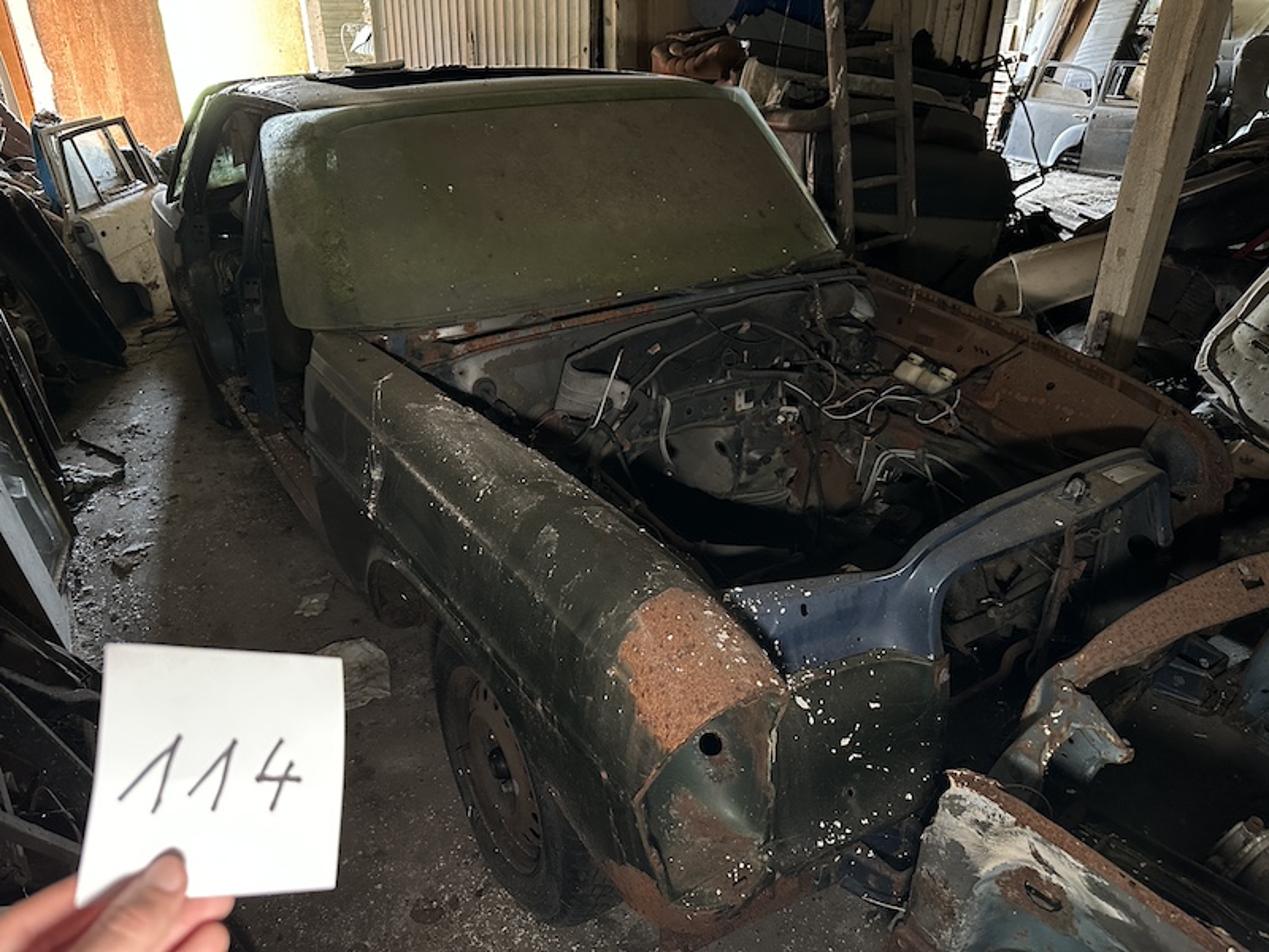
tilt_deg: -27.8
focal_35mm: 24
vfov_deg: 56.8
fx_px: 880
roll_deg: +0.4
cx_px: 634
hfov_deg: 71.6
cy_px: 476
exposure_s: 1/30
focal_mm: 6.86
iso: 1250
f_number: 1.78
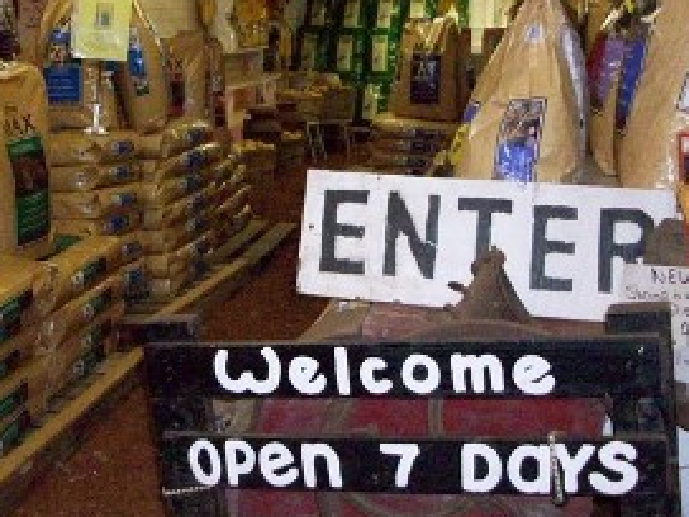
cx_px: 324
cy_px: 195
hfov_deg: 38.2
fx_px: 995
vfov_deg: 29.0
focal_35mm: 50
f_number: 2.8
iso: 800
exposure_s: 1/64
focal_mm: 5.7
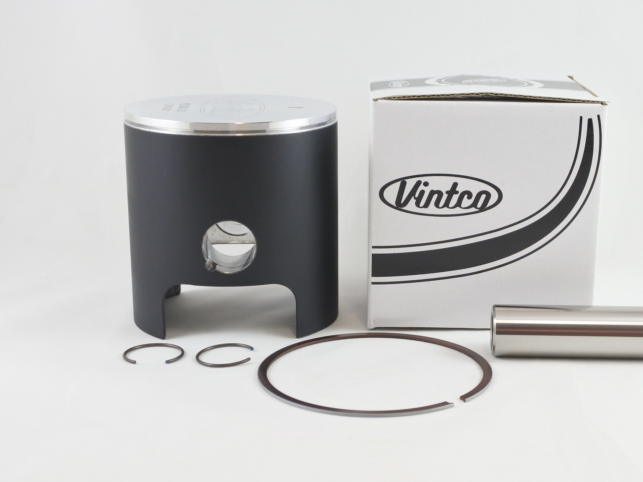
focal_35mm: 43
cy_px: 239
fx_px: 799
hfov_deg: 43.8
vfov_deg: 33.6
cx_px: 354
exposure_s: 1/125
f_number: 4.2
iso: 500
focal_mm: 14.7
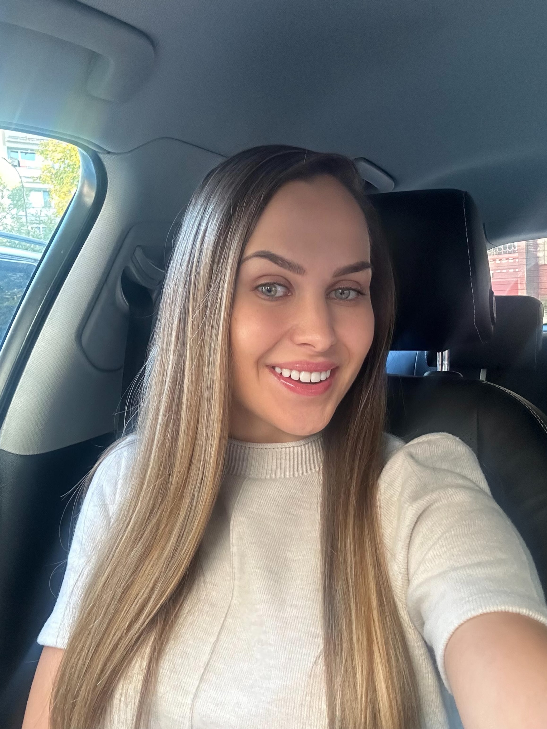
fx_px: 632
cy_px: 364
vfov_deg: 60.0
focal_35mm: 30
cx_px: 274
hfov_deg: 46.8
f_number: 1.9
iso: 160
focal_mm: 2.69
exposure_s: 1/60
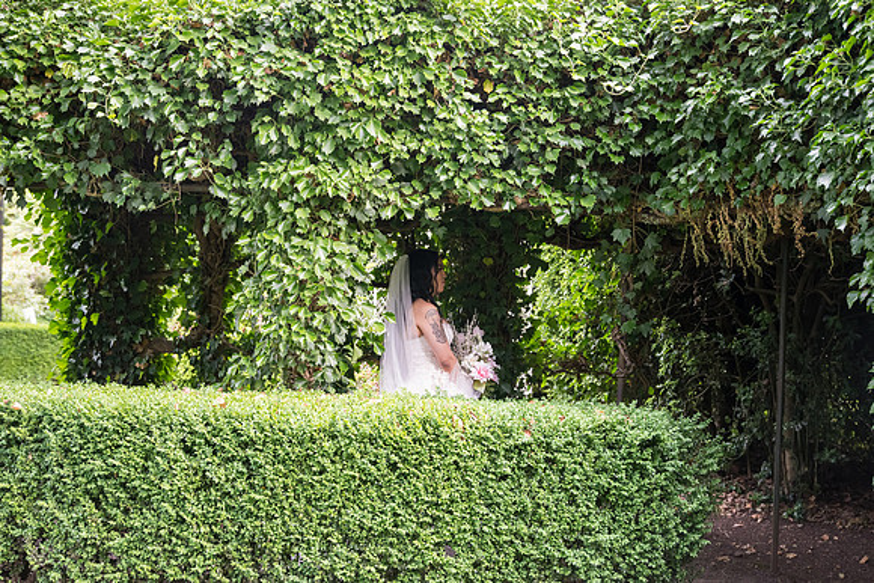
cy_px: 292
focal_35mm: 44
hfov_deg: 44.5
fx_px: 1068
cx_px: 437
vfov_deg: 30.5
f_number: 4
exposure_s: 1/320
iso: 2500
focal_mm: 44
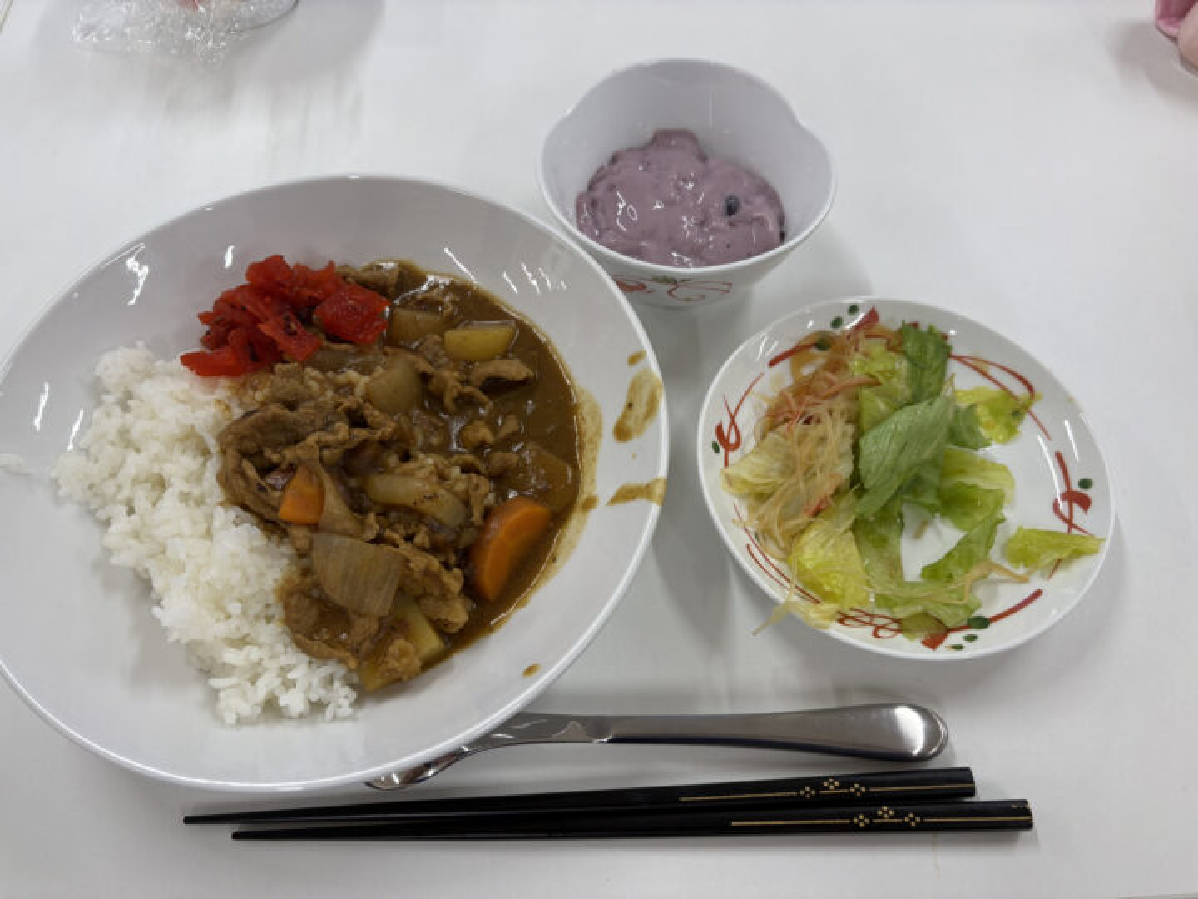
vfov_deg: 53.1
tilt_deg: -59.8
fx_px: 900
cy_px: 450
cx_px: 599
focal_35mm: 26
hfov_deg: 67.3
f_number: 1.6
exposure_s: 1/122
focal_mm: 5.96
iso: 50
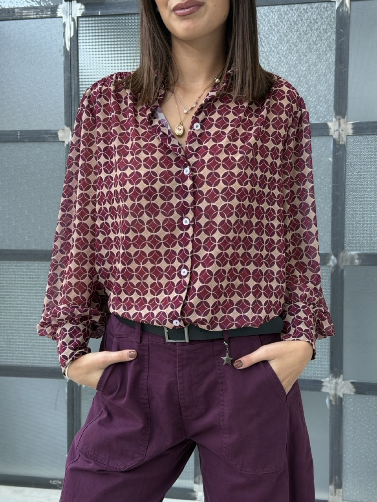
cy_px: 251
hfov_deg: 30.3
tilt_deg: -3.7
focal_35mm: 48
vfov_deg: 39.7
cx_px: 188
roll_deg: -0.3
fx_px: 697
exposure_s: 1/58
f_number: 1.78
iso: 250
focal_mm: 6.76
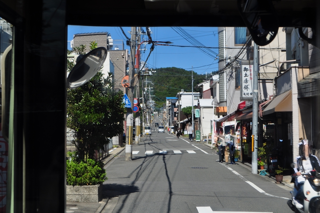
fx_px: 599
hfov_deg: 29.9
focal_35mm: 68
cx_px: 160
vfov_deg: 20.1
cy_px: 106
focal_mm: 45
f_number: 10
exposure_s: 1/320
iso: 200
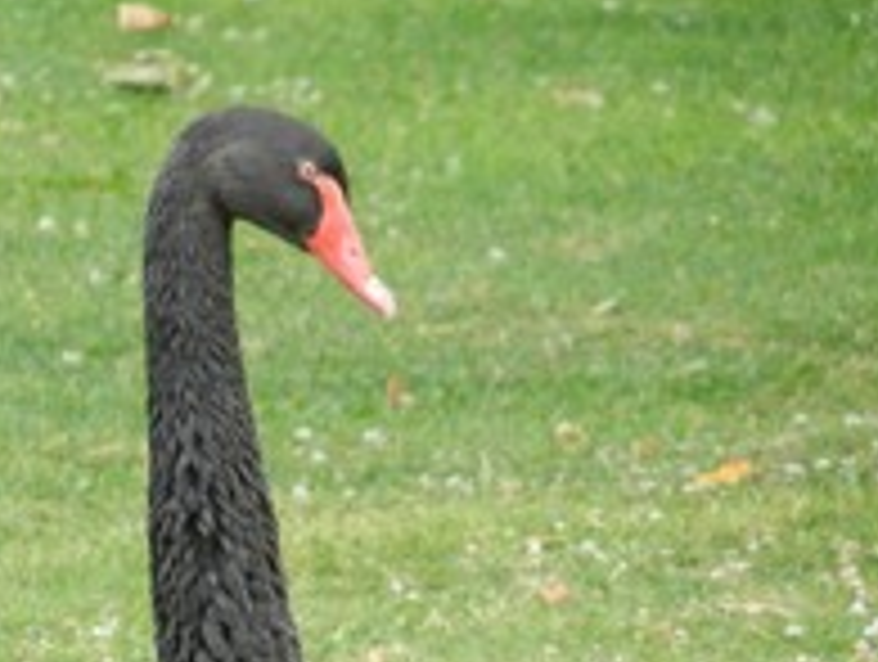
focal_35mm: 815
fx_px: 20710
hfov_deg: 2.4
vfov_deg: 1.8
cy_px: 527
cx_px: 86
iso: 500
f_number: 5.5
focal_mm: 69.8
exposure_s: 1/250
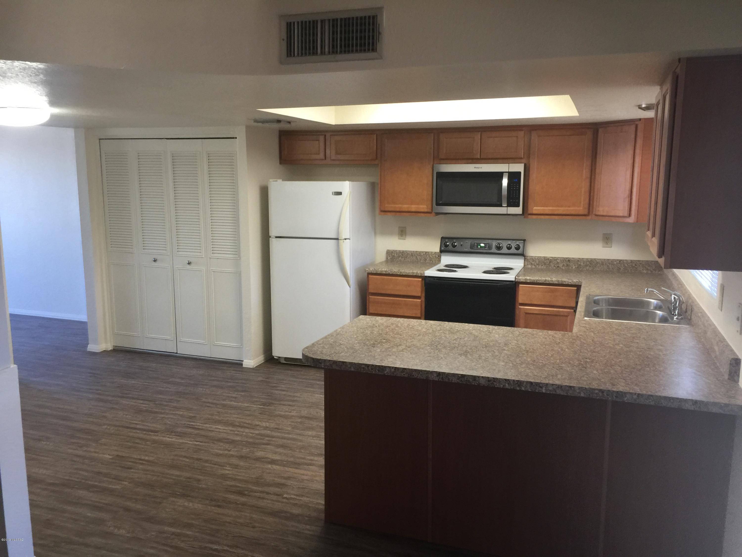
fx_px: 622
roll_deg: -1.8
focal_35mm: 29
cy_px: 278
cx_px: 371
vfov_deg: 48.2
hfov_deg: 61.7
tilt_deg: -5.3
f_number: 2.2
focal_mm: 4.15
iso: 50
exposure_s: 1/30
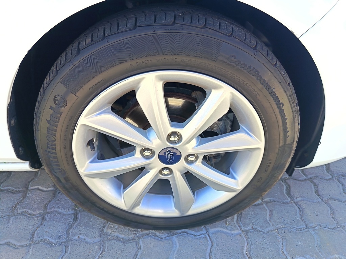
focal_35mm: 24
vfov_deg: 56.8
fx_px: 240
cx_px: 173
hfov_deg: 71.6
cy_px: 130
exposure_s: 1/156
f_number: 1.75
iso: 101
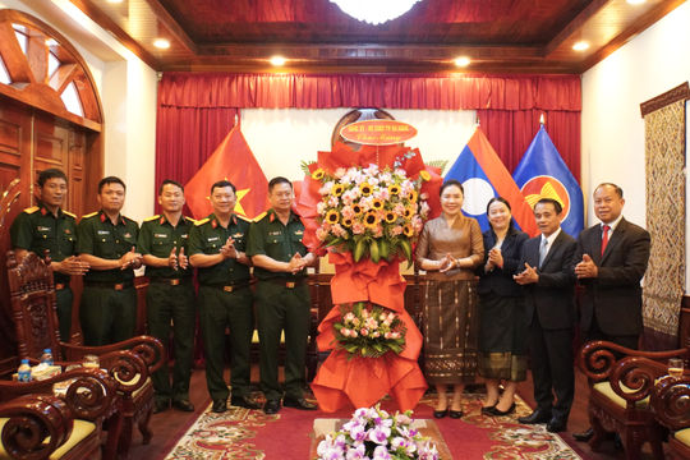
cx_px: 345
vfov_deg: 35.5
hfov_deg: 51.3
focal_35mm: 38
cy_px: 230
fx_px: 719
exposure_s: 1/160
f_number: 4
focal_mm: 25
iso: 6400
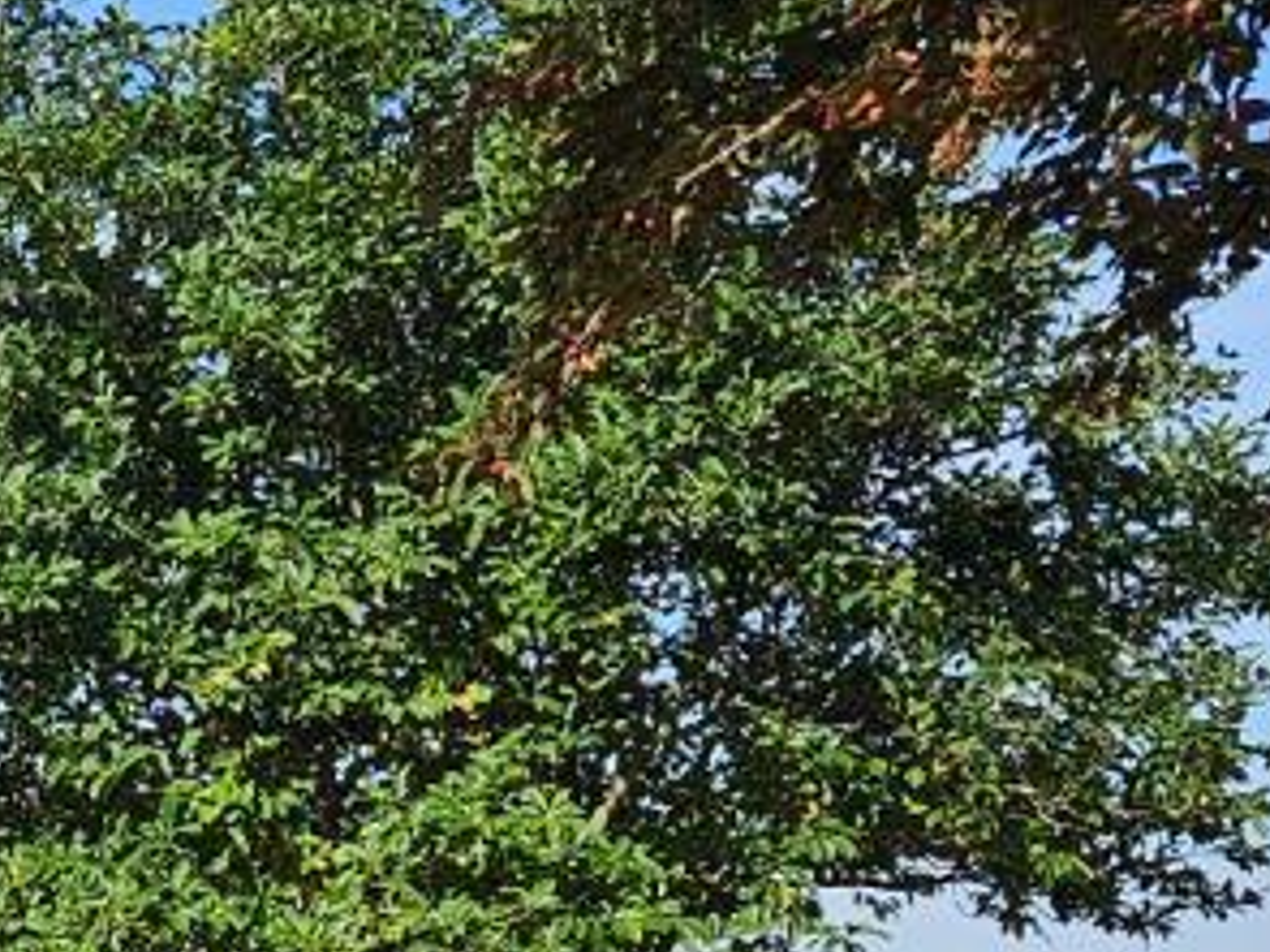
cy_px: 1036
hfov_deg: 15.0
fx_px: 4291
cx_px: -878
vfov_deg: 12.4
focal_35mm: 117
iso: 25
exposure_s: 1/1889
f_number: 1.8
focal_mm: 5.4
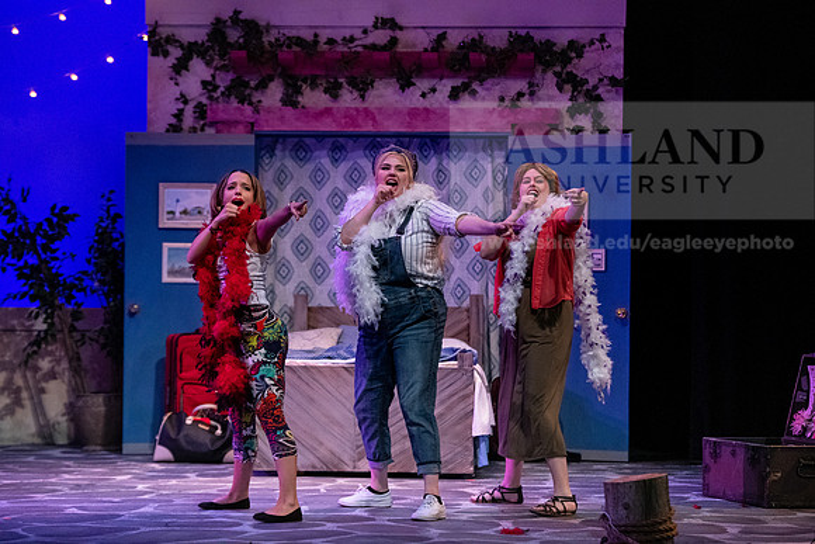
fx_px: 2378
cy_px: 272
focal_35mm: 105
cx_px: 408
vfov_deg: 13.0
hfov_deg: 19.5
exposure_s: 1/400
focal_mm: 105
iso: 4000
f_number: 3.5
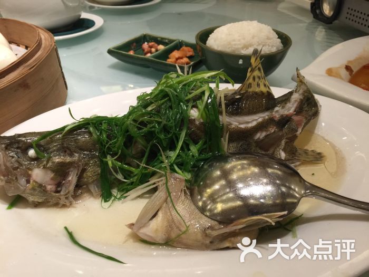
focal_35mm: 29
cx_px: 184
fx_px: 309
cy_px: 138
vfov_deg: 48.2
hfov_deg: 61.7
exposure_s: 1/33
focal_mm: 4.15
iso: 40
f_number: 2.2
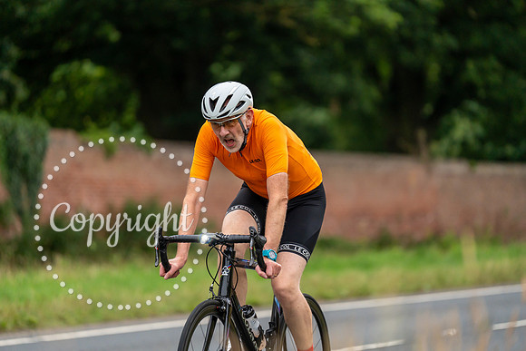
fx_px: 2630
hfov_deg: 11.4
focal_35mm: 180
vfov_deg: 7.6
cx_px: 263
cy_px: 176
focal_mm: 180
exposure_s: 1/800
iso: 1000
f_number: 2.8
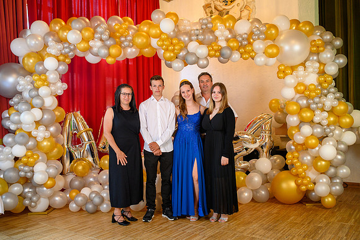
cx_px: 180
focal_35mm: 35
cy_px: 120
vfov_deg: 37.8
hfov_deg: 54.5
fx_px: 350
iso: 1250
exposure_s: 1/100
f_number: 3.5
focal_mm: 35
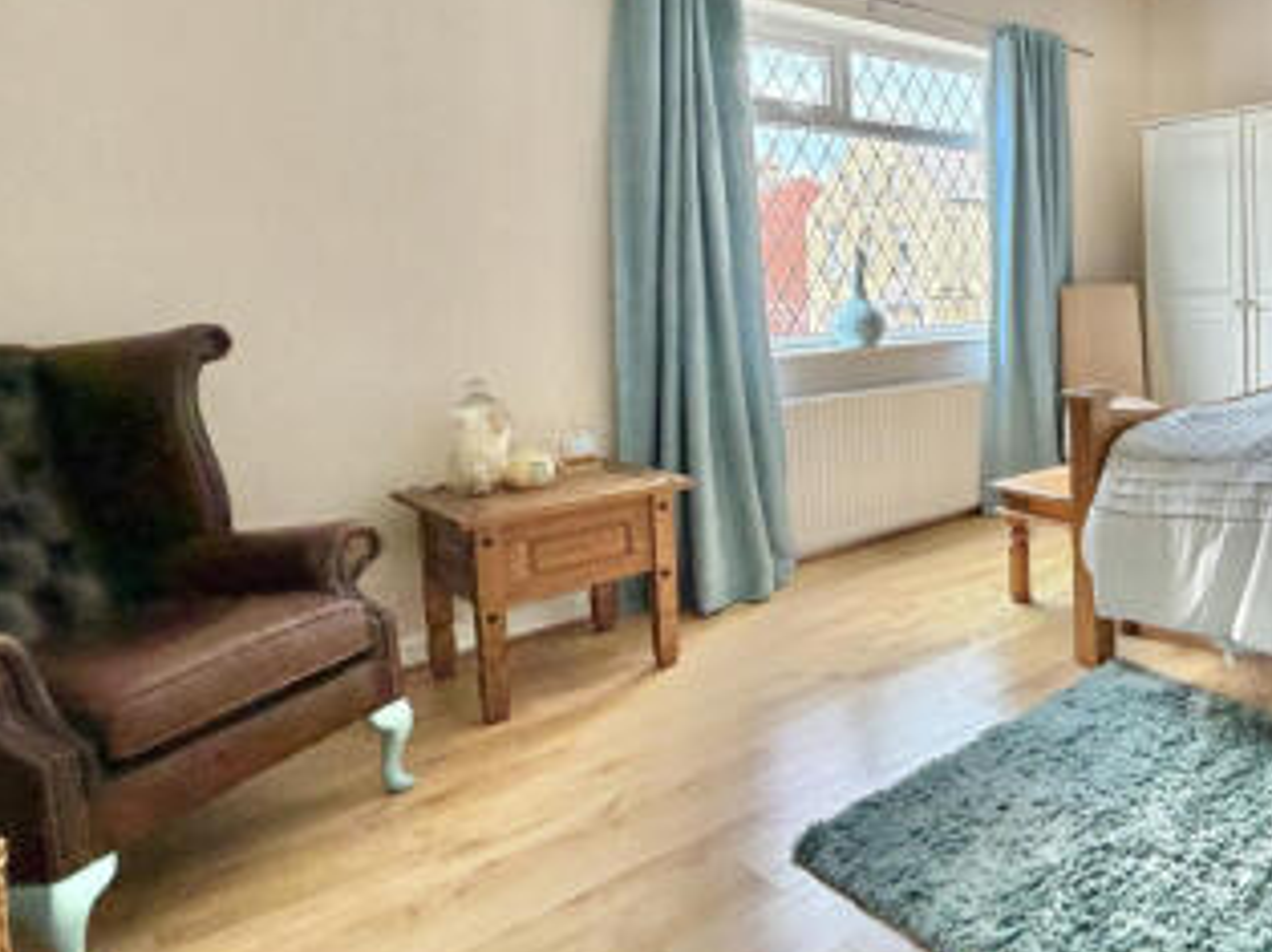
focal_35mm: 26
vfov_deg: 52.3
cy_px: 342
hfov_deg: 59.0
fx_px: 955
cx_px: 1108
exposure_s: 1/121
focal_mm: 2.22
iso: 250
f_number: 2.2
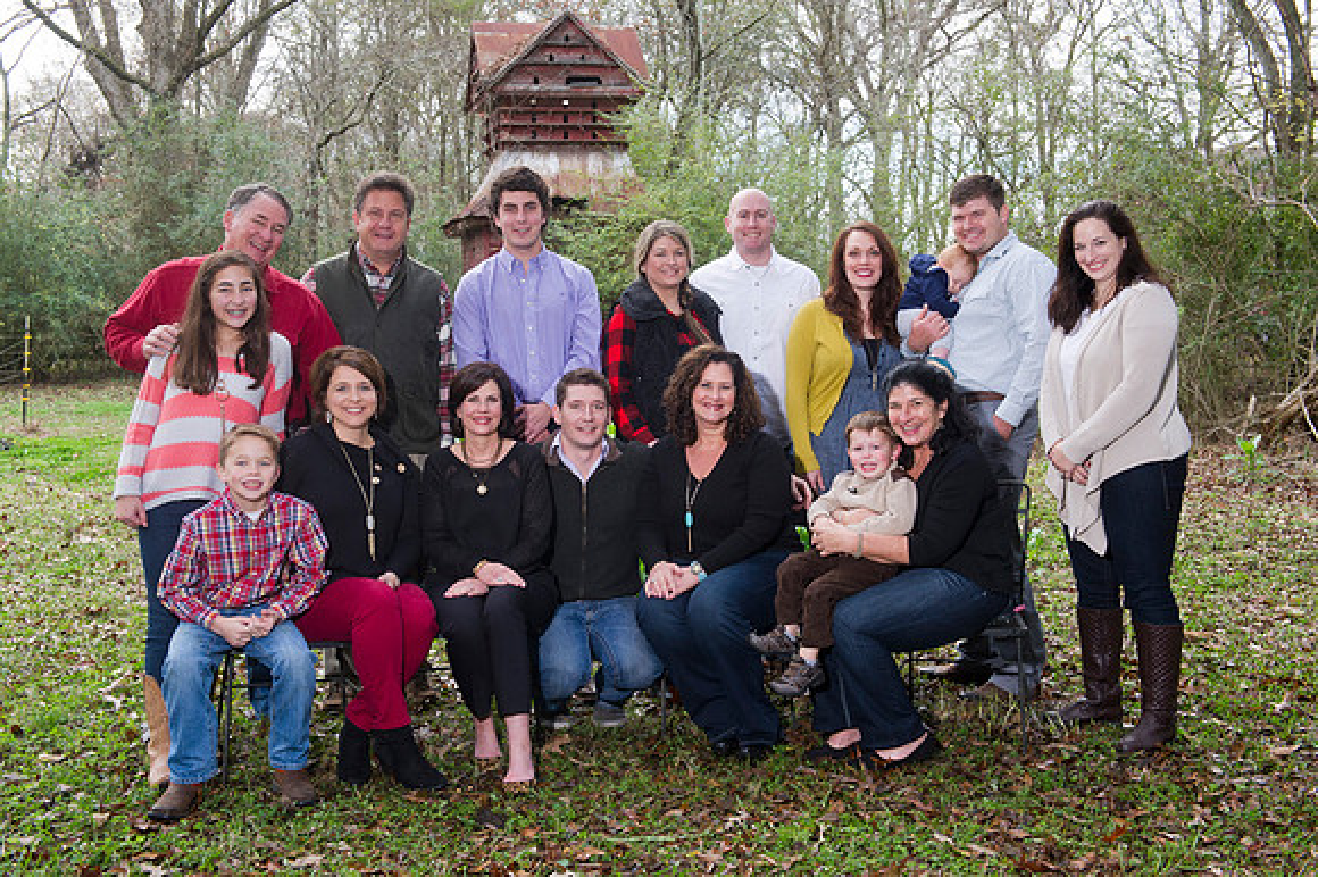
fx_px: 1537
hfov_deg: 46.4
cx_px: 659
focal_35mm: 42
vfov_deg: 31.9
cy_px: 438
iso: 1250
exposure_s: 1/125
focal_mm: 42
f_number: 8
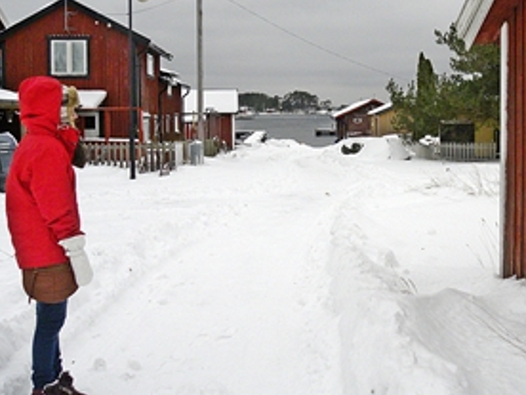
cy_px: 126
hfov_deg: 44.3
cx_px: 337
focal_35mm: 42
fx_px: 638
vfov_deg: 34.0
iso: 192
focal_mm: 5.2
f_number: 2.8
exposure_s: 1/78.4
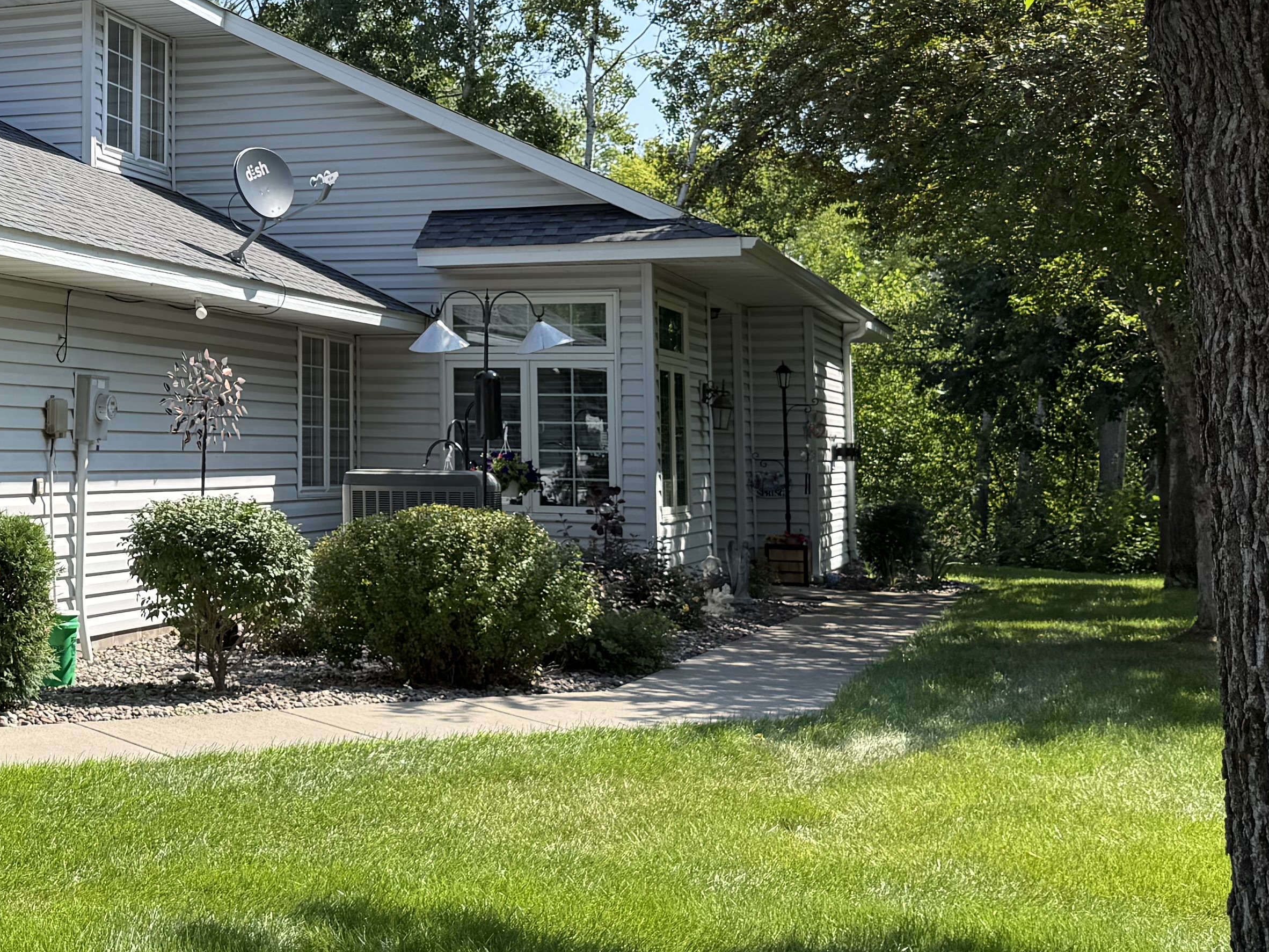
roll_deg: -0.9
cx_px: 34
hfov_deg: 31.1
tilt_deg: +5.9
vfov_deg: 24.9
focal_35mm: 58
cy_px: 204
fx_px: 2126
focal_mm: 6.76
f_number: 1.78
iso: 80
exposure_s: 1/2110
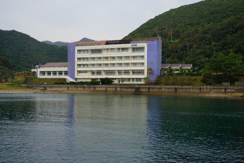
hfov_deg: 48.4
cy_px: 82
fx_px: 271
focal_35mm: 40
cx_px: 122
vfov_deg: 33.4
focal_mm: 40
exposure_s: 1/60
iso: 100
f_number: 4
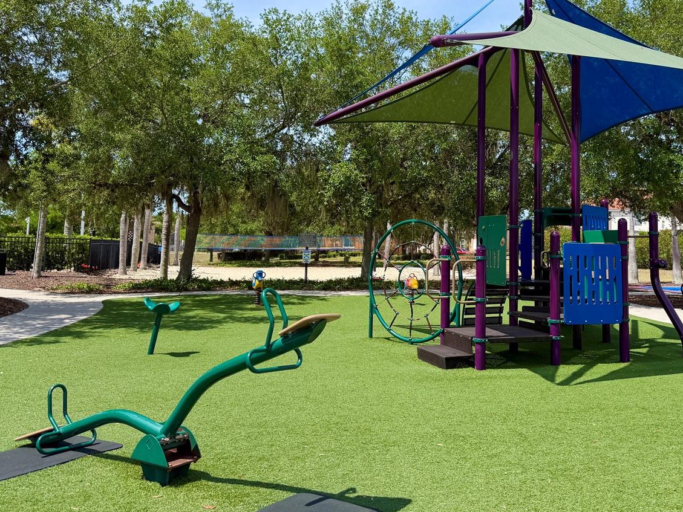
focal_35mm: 34
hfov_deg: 53.3
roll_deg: +0.4
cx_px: 432
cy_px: 180
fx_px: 671
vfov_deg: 41.4
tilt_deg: +3.9
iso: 100
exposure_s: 1/2445
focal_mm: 6.76
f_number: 1.78
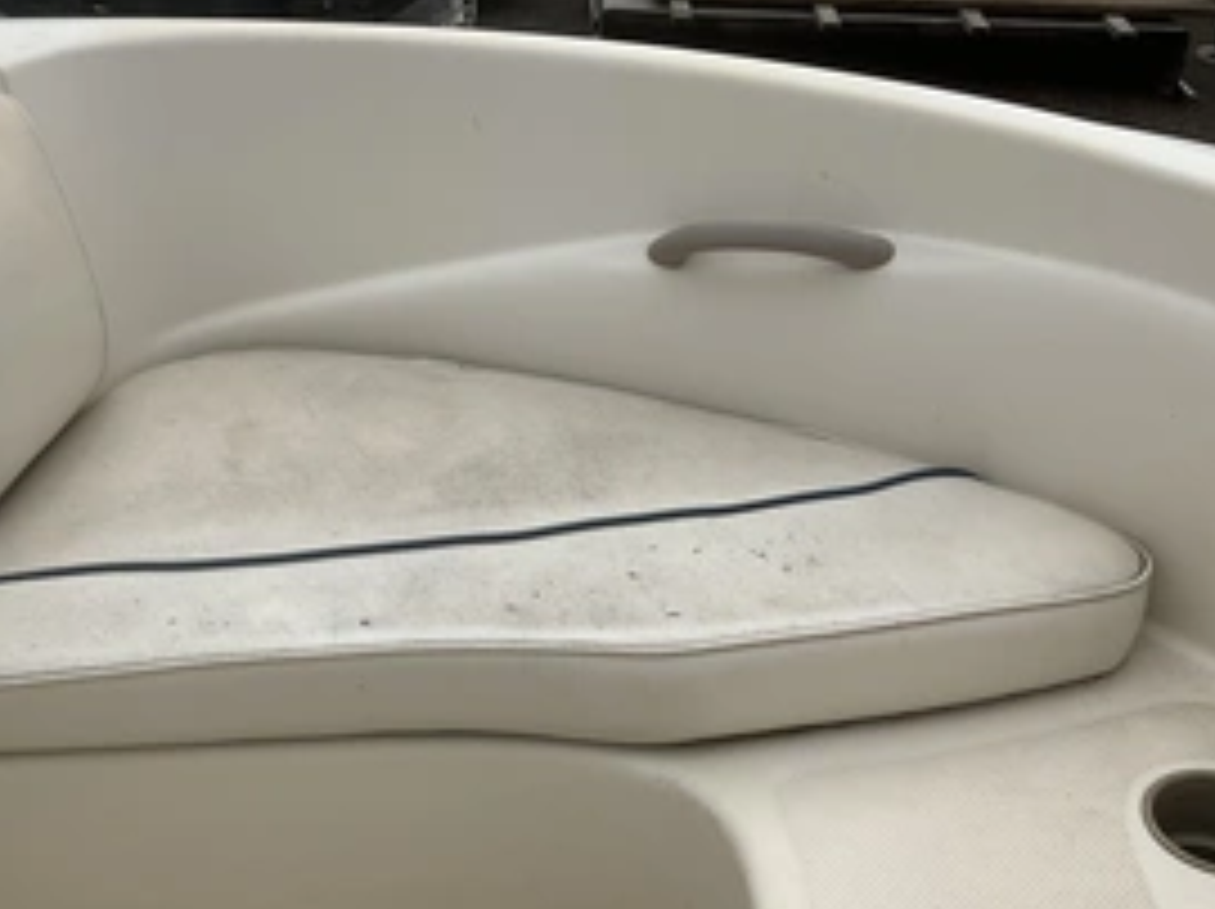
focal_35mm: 43
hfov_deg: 43.9
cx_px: 572
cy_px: 558
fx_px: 1508
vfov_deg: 33.4
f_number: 1.8
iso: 25
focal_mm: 3
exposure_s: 1/4405
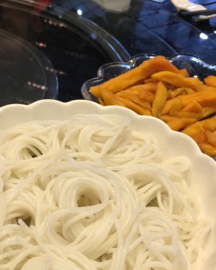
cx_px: 64
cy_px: 199
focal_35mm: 52
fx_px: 415
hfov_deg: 28.9
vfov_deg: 35.3
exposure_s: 1/17
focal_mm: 4.15
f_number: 2.2
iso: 50
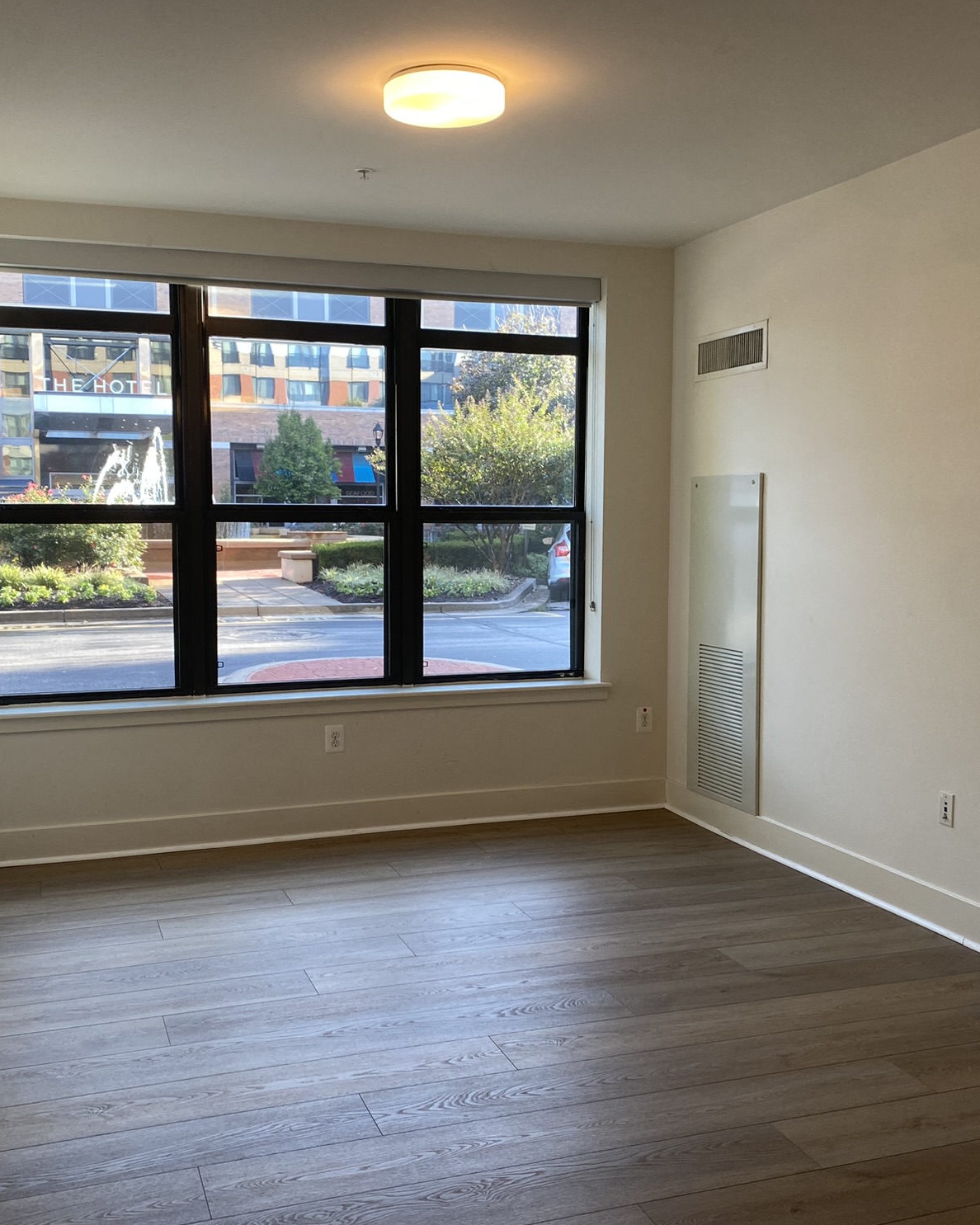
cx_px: 478
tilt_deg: -5.7
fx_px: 1269
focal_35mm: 35
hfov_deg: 42.2
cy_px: 624
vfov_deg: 51.5
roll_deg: -0.7
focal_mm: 4.25
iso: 80
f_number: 1.8
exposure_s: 1/120
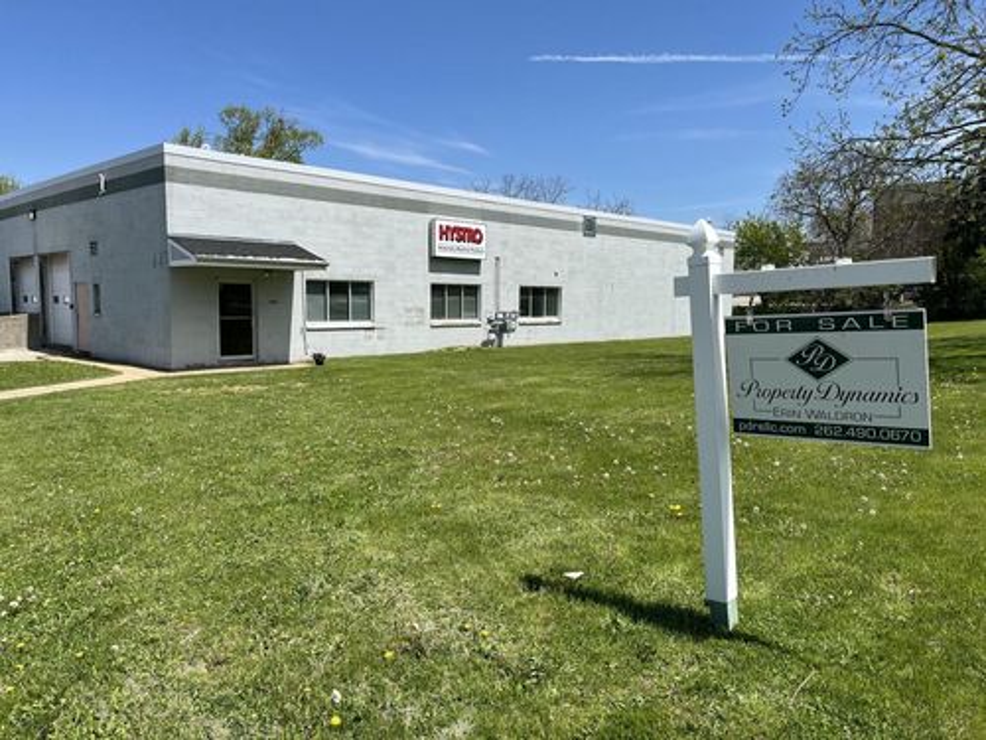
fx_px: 741
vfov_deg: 53.1
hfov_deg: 67.3
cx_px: 493
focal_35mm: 26
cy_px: 370
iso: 50
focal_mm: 5.1
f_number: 1.6
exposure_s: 1/4310
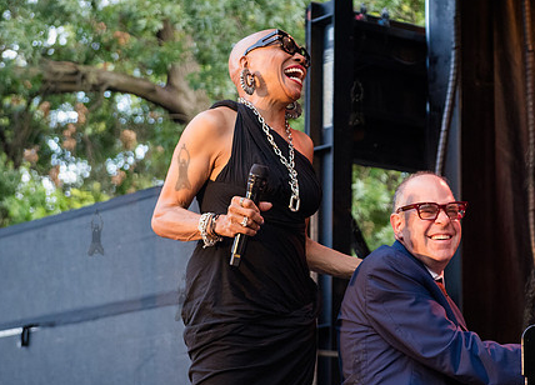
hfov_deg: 16.3
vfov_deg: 11.8
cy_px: 188
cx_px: 395
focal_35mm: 122
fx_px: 1858
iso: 2500
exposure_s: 1/400
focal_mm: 70
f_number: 4
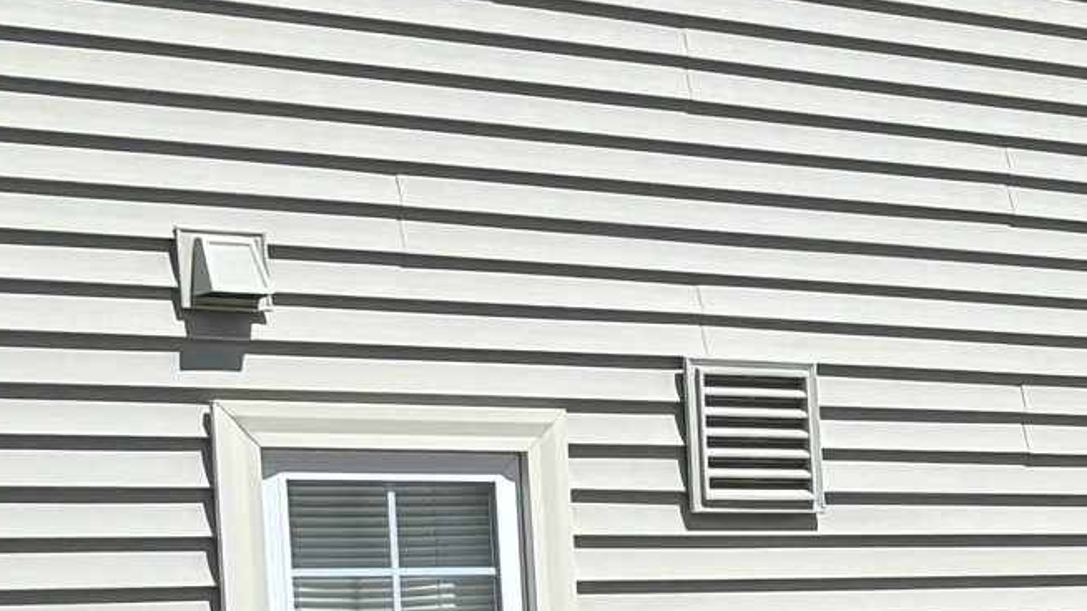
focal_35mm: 133
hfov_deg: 13.5
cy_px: 593
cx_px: 2244
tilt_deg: +0.8
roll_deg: +4.6
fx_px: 3834
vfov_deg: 9.1
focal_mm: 5.96
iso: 50
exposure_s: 1/3311
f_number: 1.6
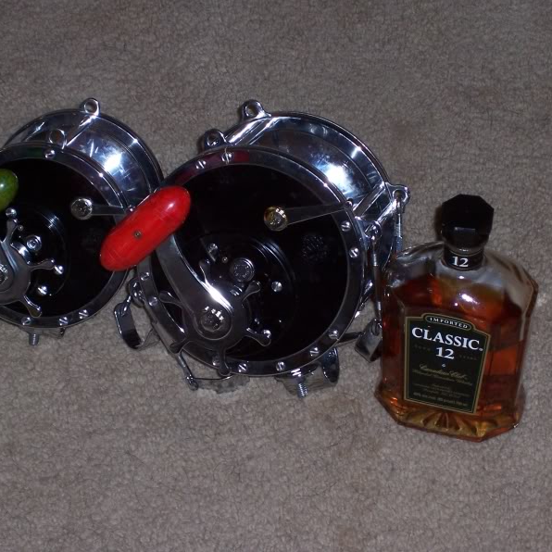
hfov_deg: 14.4
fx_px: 2183
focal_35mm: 121
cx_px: 249
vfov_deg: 14.4
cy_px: 276
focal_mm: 16.8
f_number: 4.6
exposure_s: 1/90
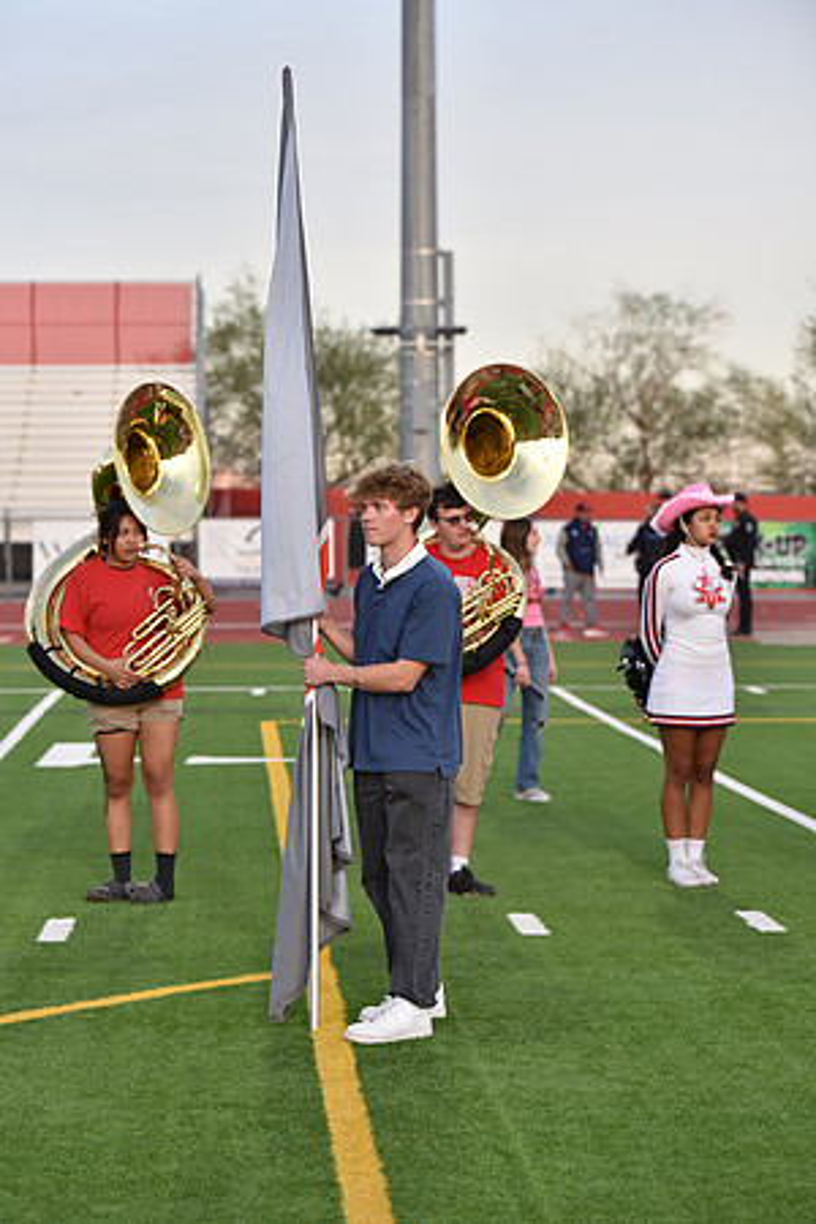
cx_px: 408
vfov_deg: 22.6
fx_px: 3060
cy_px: 612
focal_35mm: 90
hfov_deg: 15.2
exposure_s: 1/800
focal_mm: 90
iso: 720
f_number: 2.8
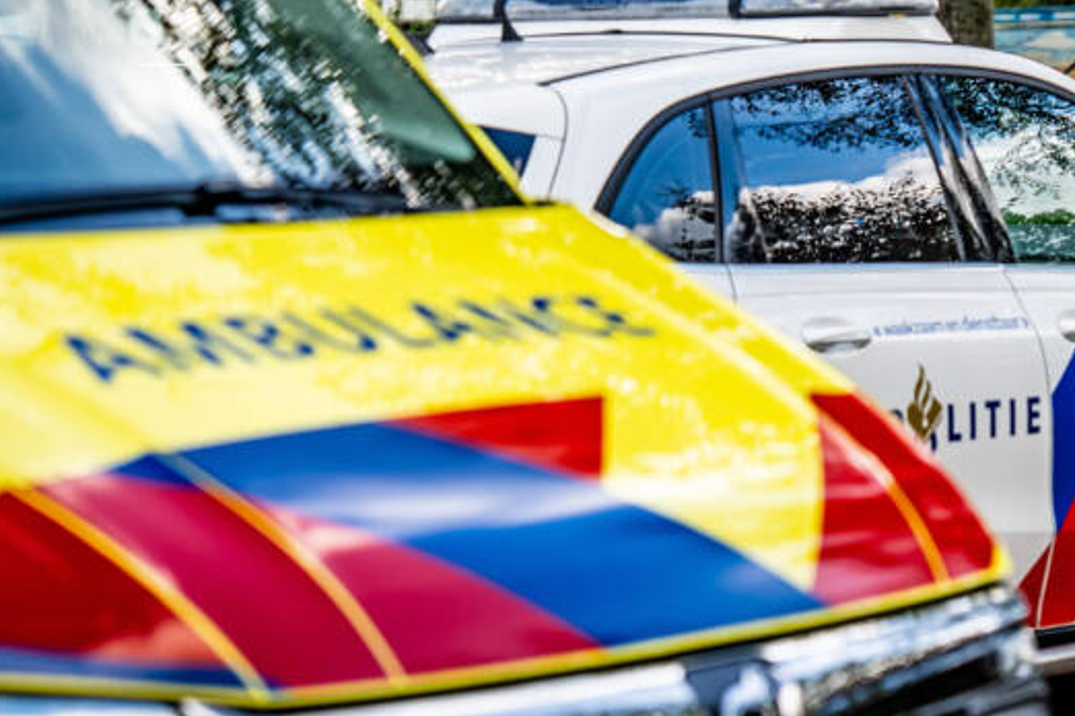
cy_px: 231
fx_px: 4807
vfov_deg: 8.5
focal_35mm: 161
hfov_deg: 12.7
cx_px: 813
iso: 250
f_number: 2.8
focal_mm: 70
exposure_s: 1/1250
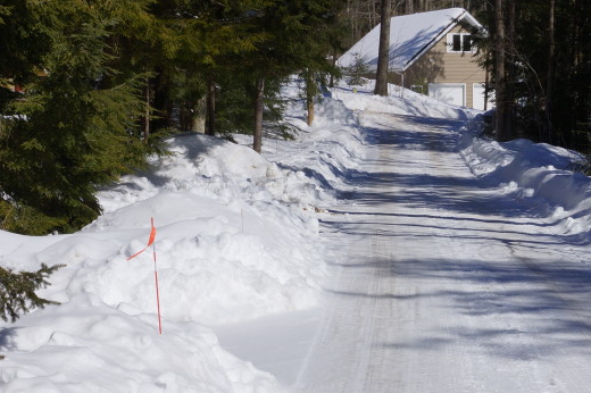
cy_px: 334
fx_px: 1362
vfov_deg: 16.3
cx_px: 439
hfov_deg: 24.2
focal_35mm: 83
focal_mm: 30
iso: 100
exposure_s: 1/320
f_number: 13
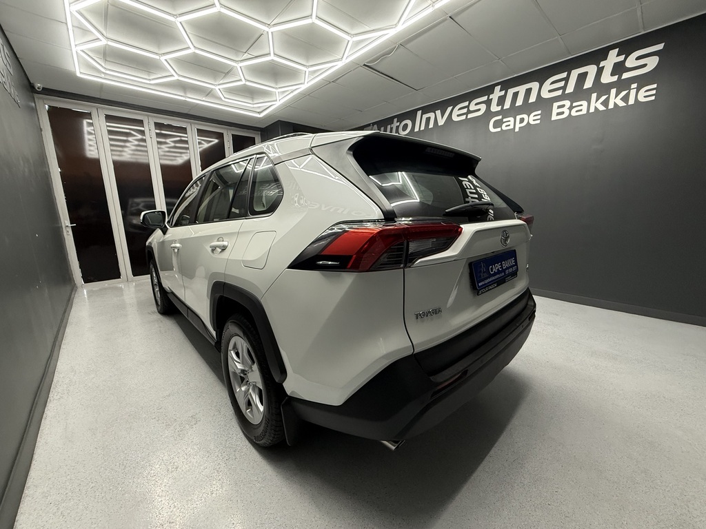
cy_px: 264
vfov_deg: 85.7
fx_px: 286
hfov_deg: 102.1
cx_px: 353
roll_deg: +1.0
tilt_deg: -10.9
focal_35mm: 14
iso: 250
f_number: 2.2
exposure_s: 1/100
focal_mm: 2.22
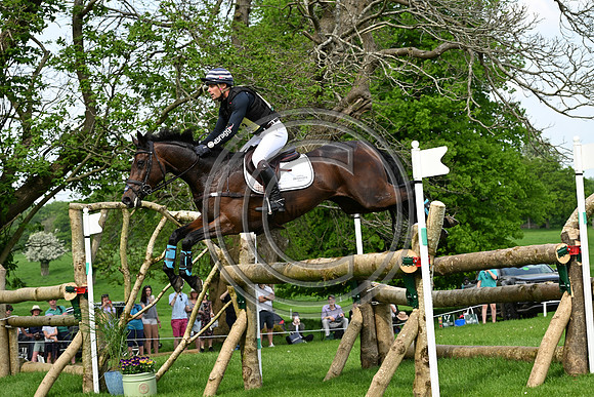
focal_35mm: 70
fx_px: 1155
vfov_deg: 19.5
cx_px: 297
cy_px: 198
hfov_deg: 28.8
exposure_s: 1/1250
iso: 450
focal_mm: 70
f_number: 5
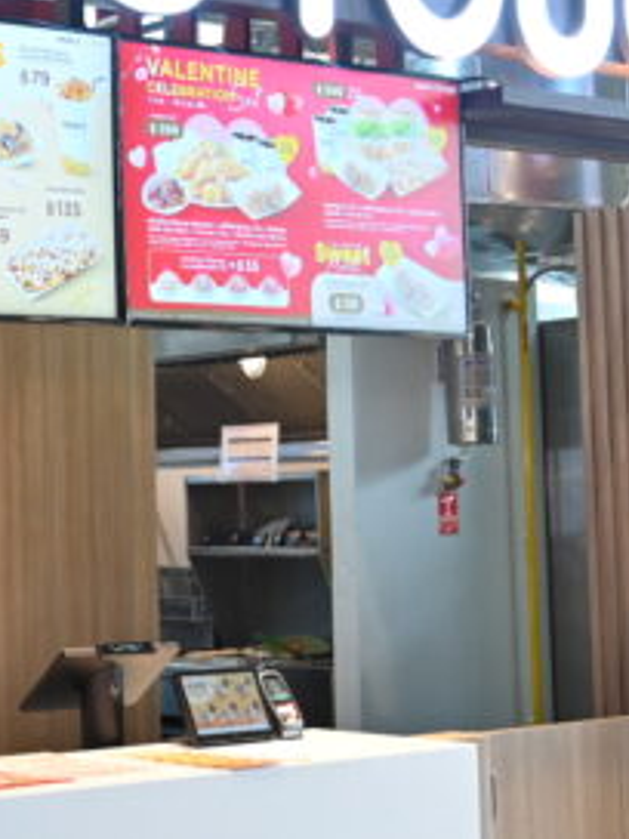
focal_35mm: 87
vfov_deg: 22.5
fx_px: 2108
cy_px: 430
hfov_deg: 15.8
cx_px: -281
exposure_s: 1/125
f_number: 4
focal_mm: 24
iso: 1250
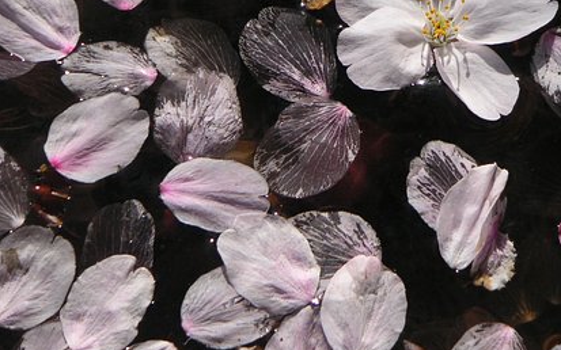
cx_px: 345
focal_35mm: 146
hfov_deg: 14.3
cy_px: 107
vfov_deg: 9.0
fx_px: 2232
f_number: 3.6
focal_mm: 17.1
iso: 50
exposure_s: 1/750
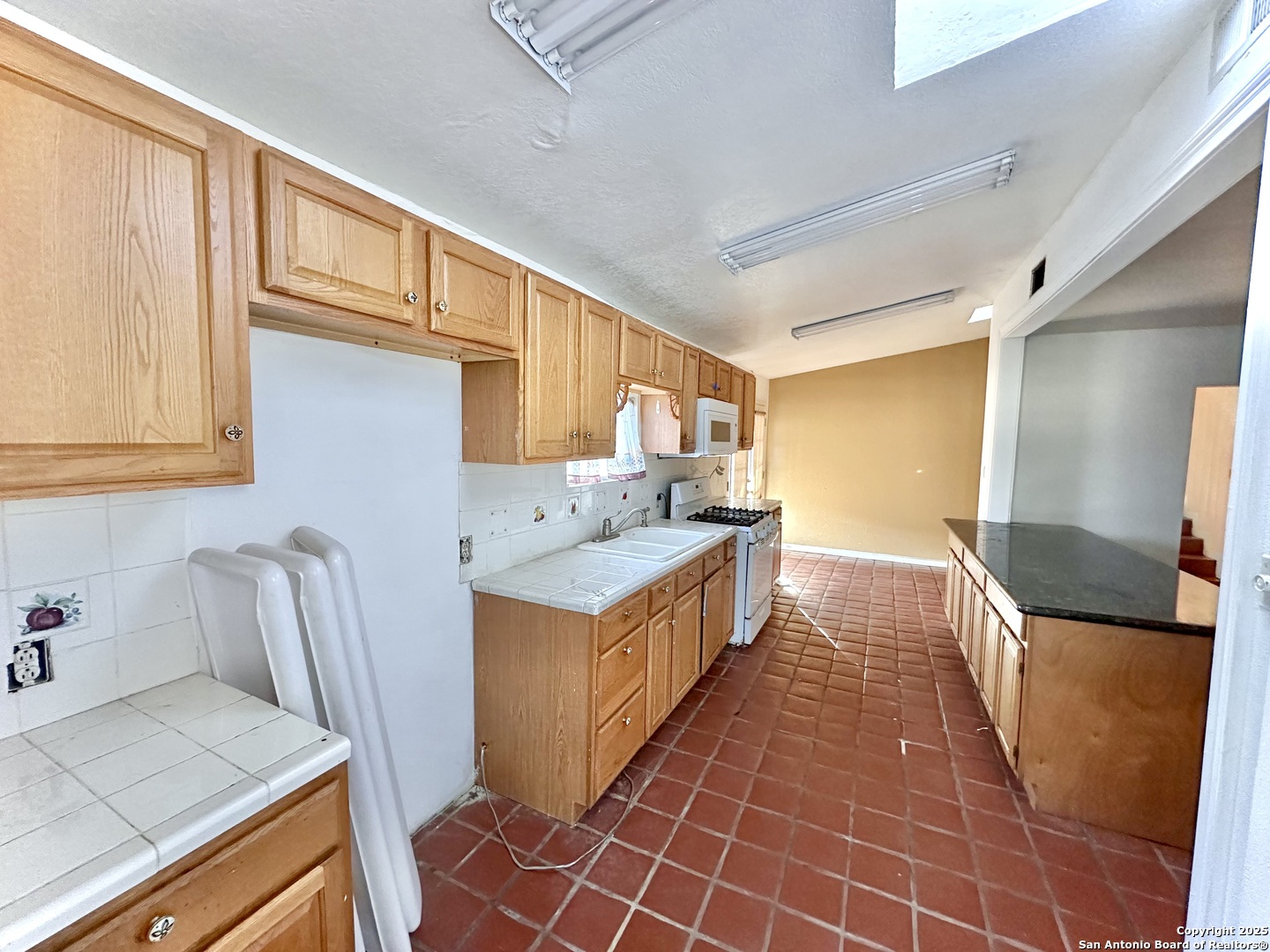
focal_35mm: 14
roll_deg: -1.7
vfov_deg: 85.7
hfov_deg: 102.1
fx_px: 514
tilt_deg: -5.4
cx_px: 635
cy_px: 476
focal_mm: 2.22
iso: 800
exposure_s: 1/60
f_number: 2.2
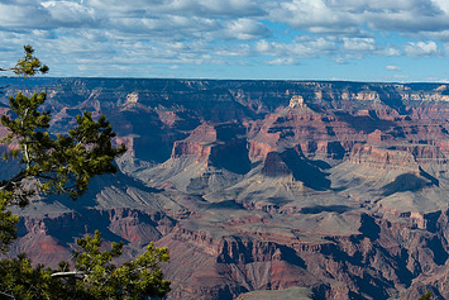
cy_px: 149
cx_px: 366
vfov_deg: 21.9
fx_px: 774
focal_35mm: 62
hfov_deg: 31.5
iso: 180
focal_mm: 38
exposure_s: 1/200
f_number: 16
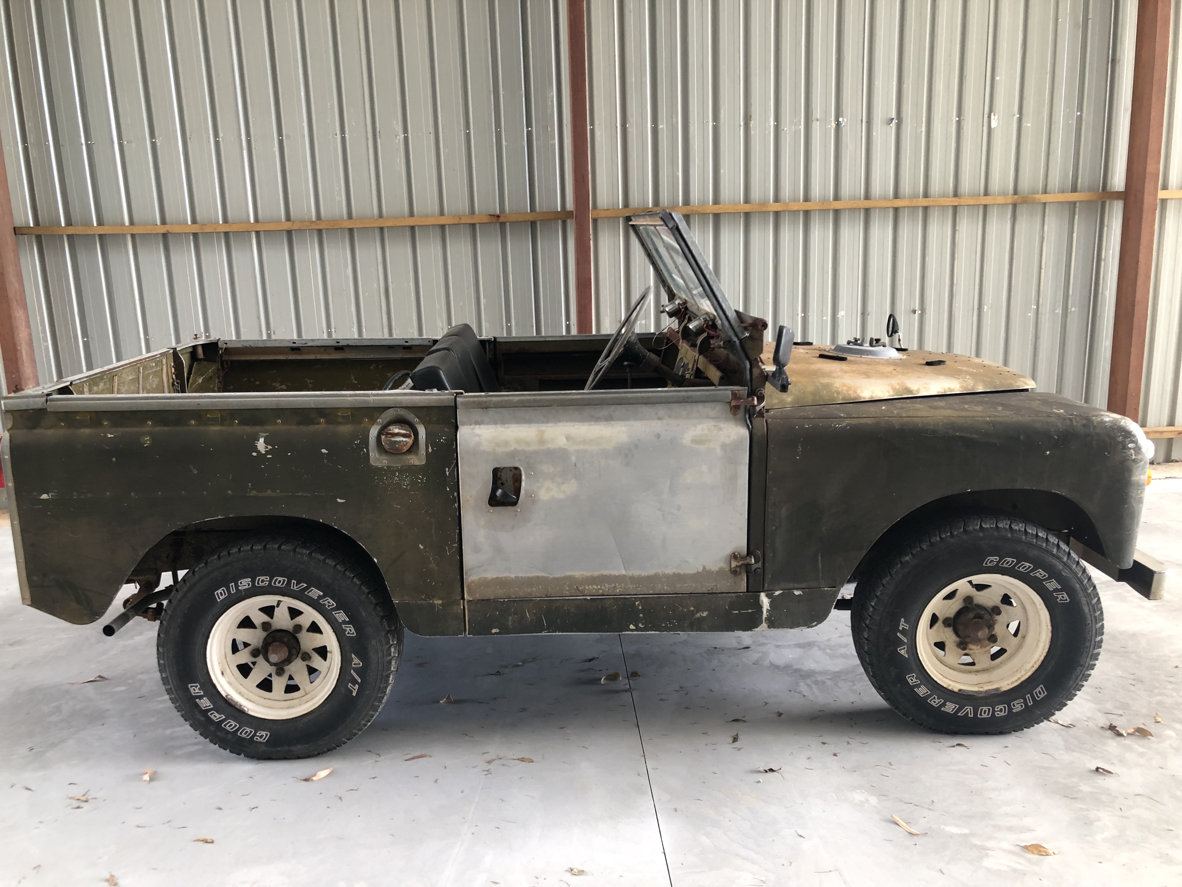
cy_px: 444
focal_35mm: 28
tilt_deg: -12.2
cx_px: 591
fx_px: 956
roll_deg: +2.1
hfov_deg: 63.4
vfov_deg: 49.7
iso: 40
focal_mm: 3.99
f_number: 1.8
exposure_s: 1/24
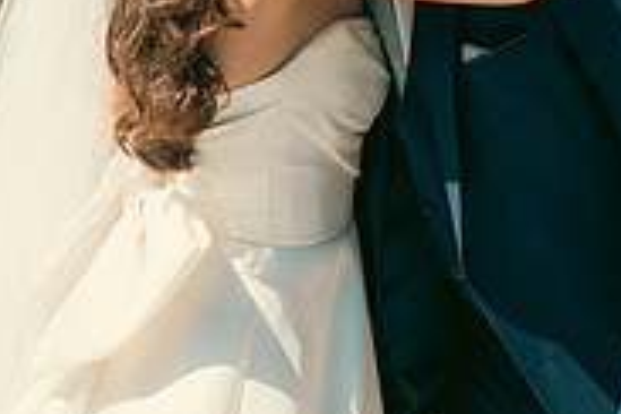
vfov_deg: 10.6
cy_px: -127
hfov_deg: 16.1
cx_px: 424
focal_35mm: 127
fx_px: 2191
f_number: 3.5
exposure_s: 1/800
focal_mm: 40
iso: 100
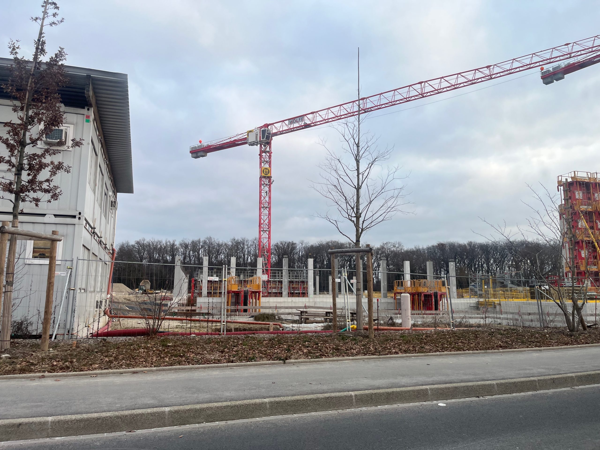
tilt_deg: +6.9
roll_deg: +0.0
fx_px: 451
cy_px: 225
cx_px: 300
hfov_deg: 67.3
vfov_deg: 53.1
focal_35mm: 26
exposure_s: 1/358
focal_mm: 5.1
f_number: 1.6
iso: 50
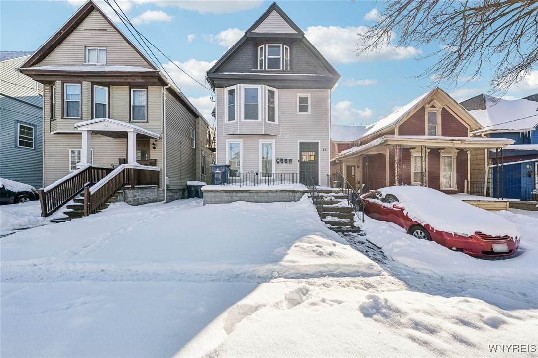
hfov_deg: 112.6
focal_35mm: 12
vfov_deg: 90.0
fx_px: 179
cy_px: 179
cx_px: 269
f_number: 8
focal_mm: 12
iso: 100
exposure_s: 1/250
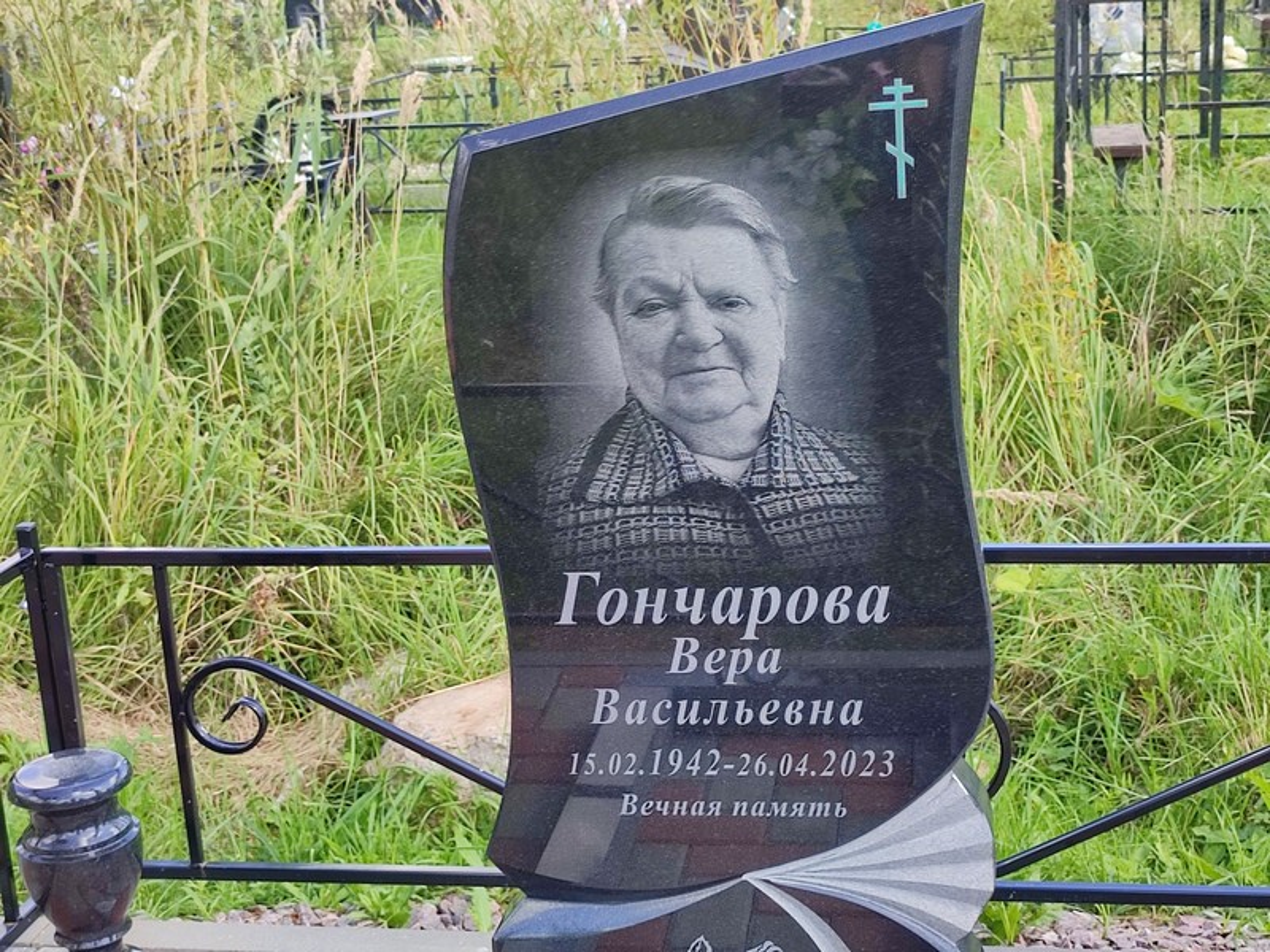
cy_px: 476
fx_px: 917
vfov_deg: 54.9
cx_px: 635
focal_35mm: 25
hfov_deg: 69.4
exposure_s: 1/126
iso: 50
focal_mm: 6.04
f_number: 1.9
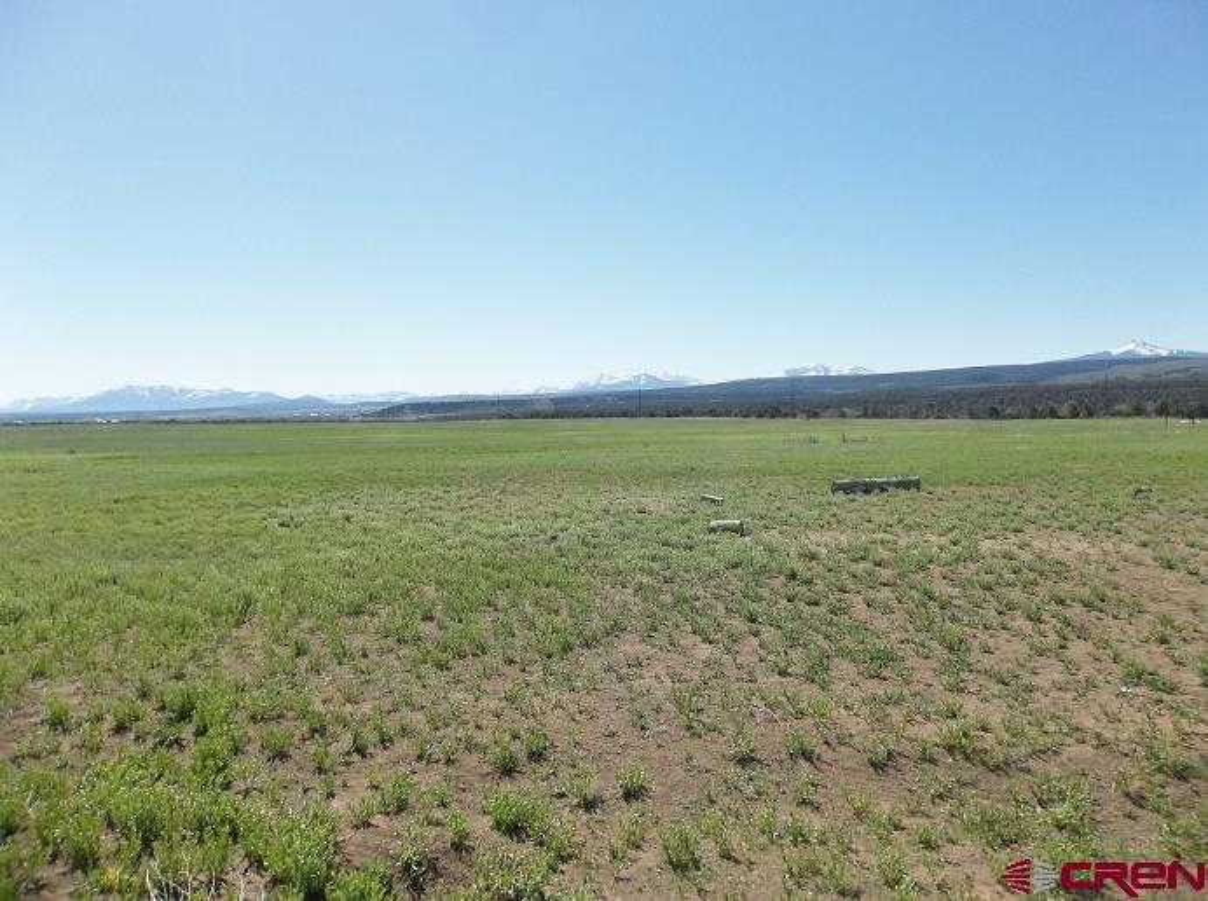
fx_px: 940
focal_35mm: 27
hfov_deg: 65.4
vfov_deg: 51.2
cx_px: 604
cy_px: 450
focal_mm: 4.9
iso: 80
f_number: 8.9
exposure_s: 1/250
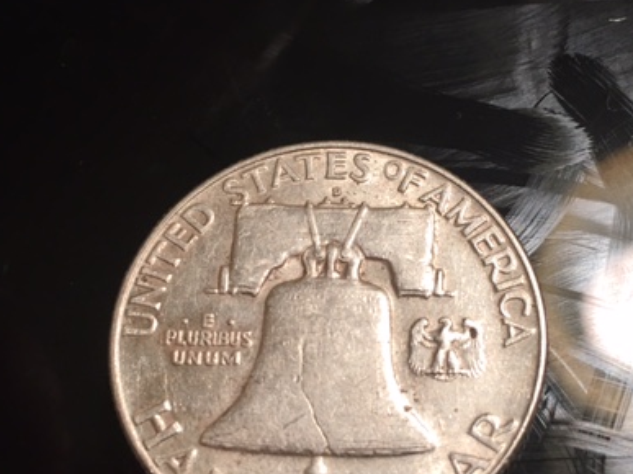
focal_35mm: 48
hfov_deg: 39.5
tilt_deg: -69.5
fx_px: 877
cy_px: 317
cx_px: 370
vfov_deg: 30.0
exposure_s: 1/30
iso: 32
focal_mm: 4.15
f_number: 2.2
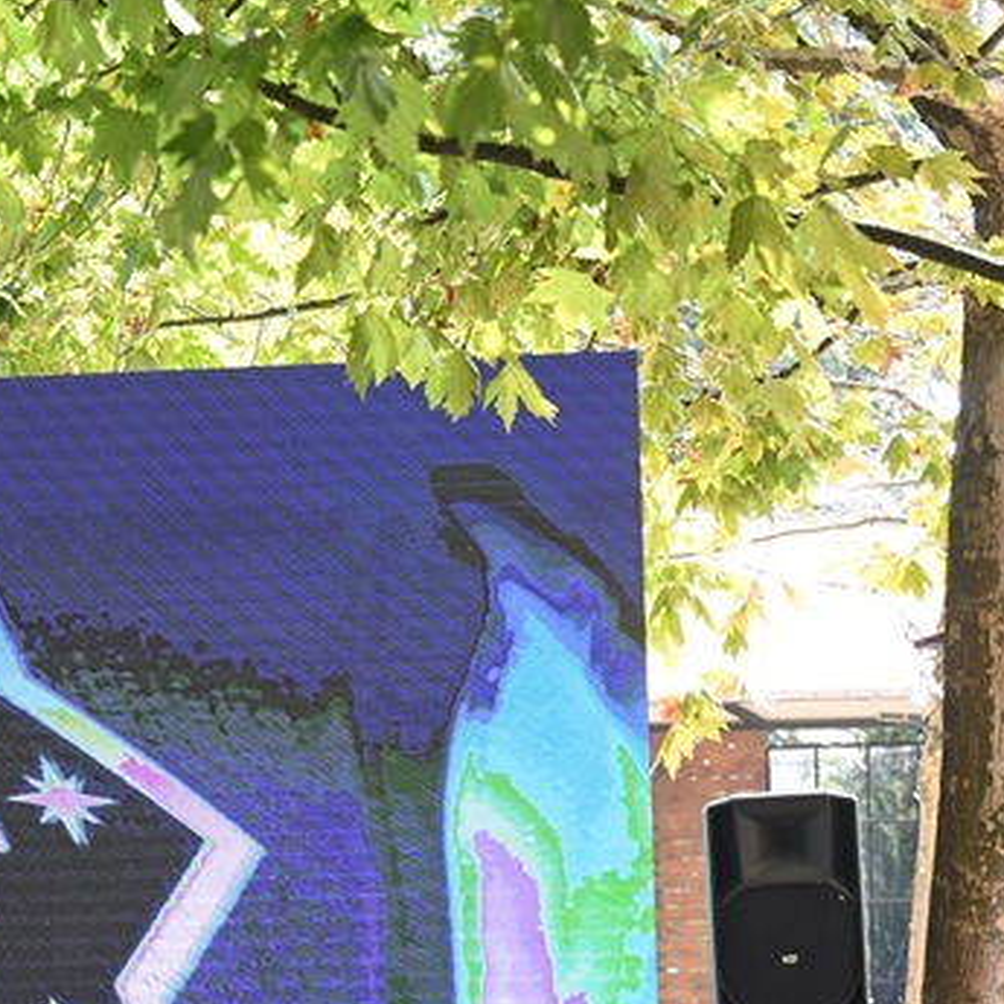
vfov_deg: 8.4
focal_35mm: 207
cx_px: -579
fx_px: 6793
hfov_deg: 8.2
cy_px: 898
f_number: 3.2
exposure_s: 1/200
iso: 320
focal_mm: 70
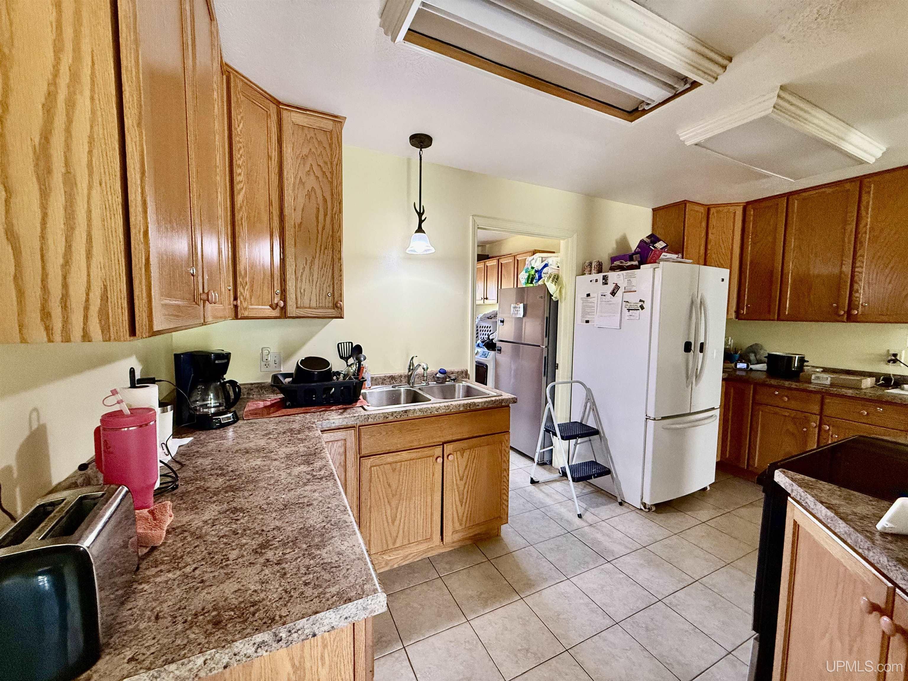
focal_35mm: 14
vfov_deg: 85.7
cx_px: 454
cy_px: 340
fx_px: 367
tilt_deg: -4.2
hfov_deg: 102.1
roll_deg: -1.1
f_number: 2.2
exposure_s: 1/60
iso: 320
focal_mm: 2.22
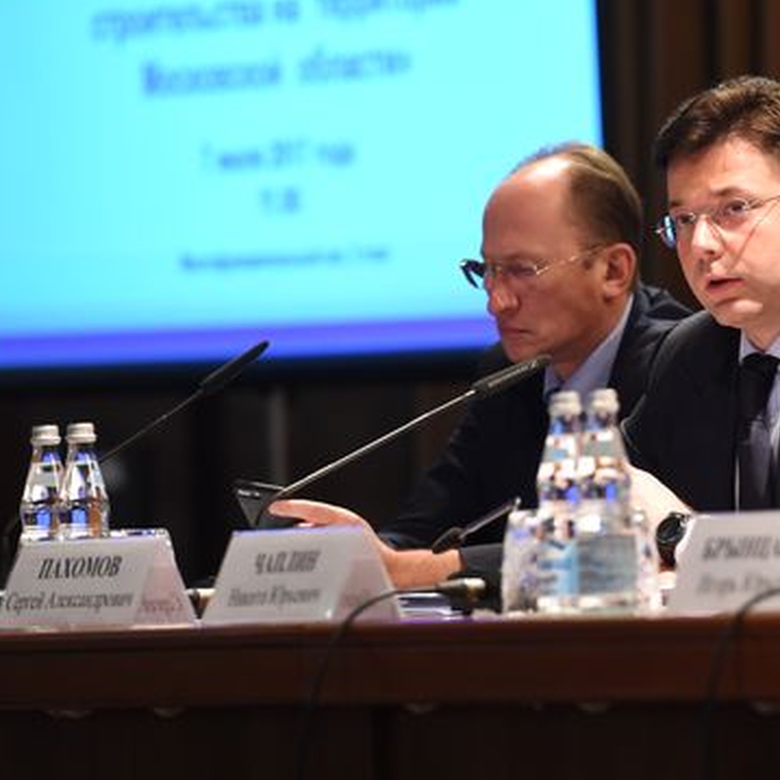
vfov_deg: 5.3
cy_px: 348
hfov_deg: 5.3
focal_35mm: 331
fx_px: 8438
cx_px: 637
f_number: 3.5
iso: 4000
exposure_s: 1/320
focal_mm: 200
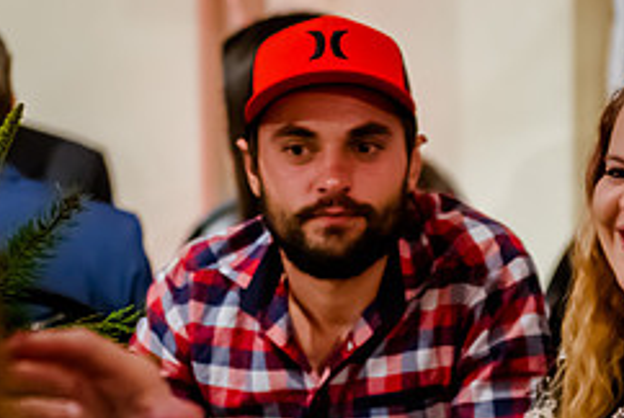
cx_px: 464
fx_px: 3280
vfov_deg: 7.3
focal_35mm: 189
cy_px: 275
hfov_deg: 10.8
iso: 5000
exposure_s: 1/60
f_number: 2.8
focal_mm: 70
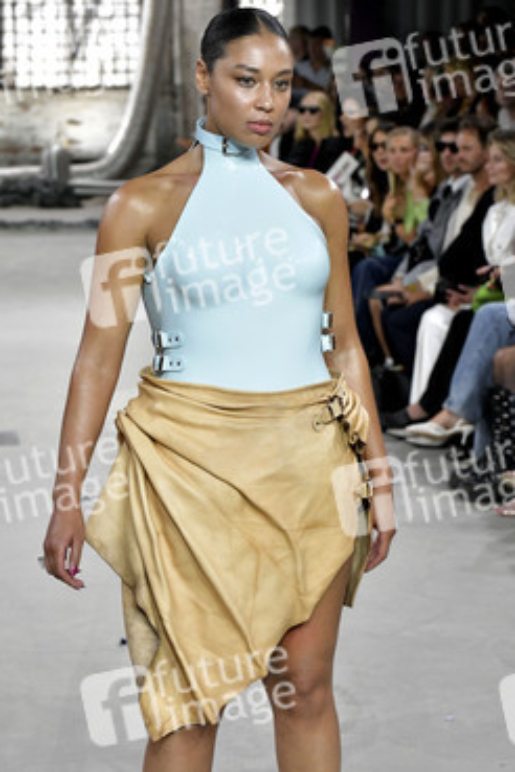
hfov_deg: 11.7
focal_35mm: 117
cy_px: 383
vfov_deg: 17.5
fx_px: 2510
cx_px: 249
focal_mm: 90
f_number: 6.3
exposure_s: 1/320
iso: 2500
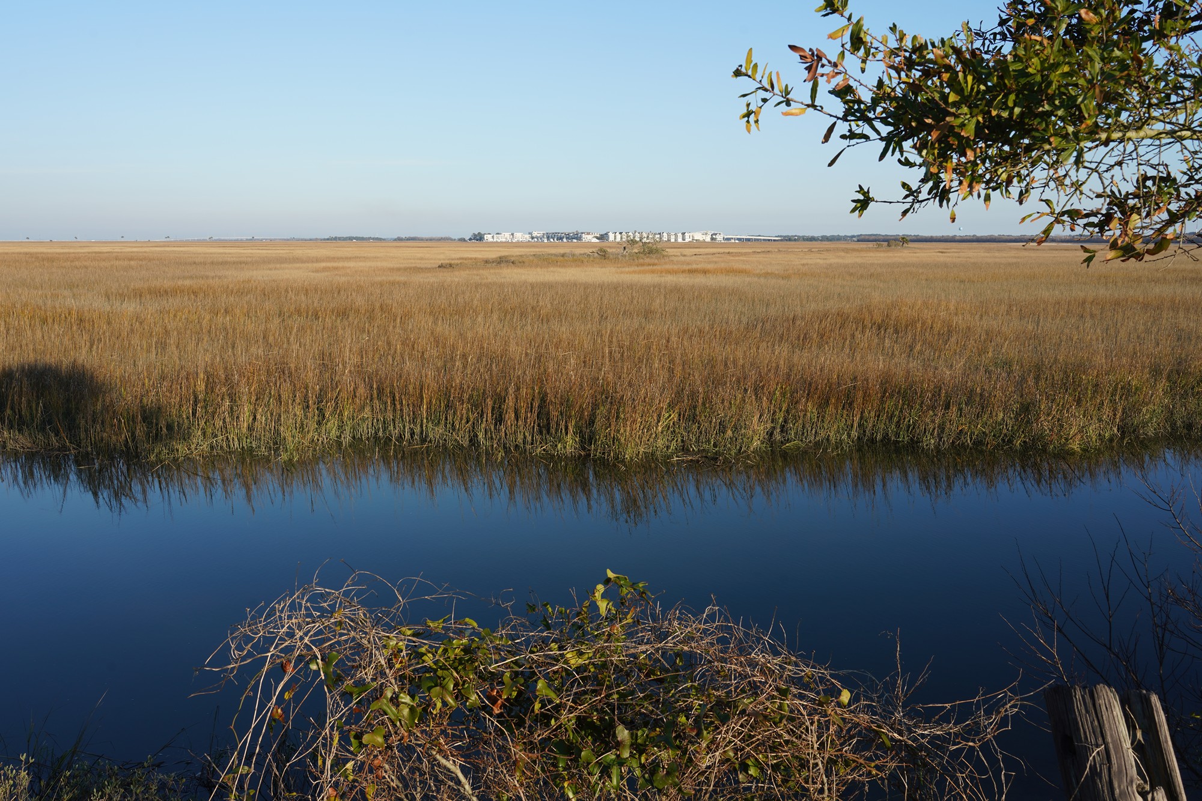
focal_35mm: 31
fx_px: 1035
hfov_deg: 60.3
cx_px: 601
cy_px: 400
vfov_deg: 42.3
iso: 100
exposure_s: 1/100
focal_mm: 31
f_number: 11
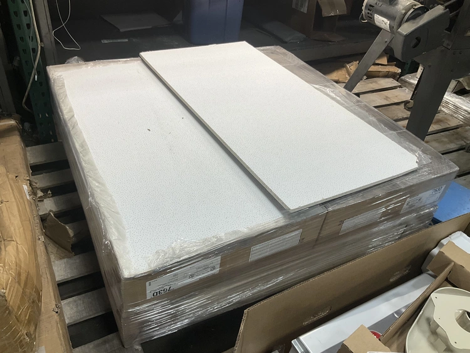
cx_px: 235
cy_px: 176
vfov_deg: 48.3
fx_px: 394
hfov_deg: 61.6
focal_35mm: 29
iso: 40
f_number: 1.8
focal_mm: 3
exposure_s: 1/60
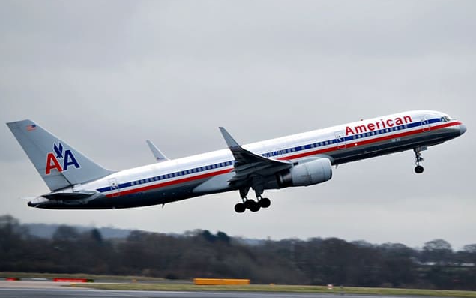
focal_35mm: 185
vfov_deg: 7.1
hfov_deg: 11.3
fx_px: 2400
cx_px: 238
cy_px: 143
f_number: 5
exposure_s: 1/250
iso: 100
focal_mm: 120
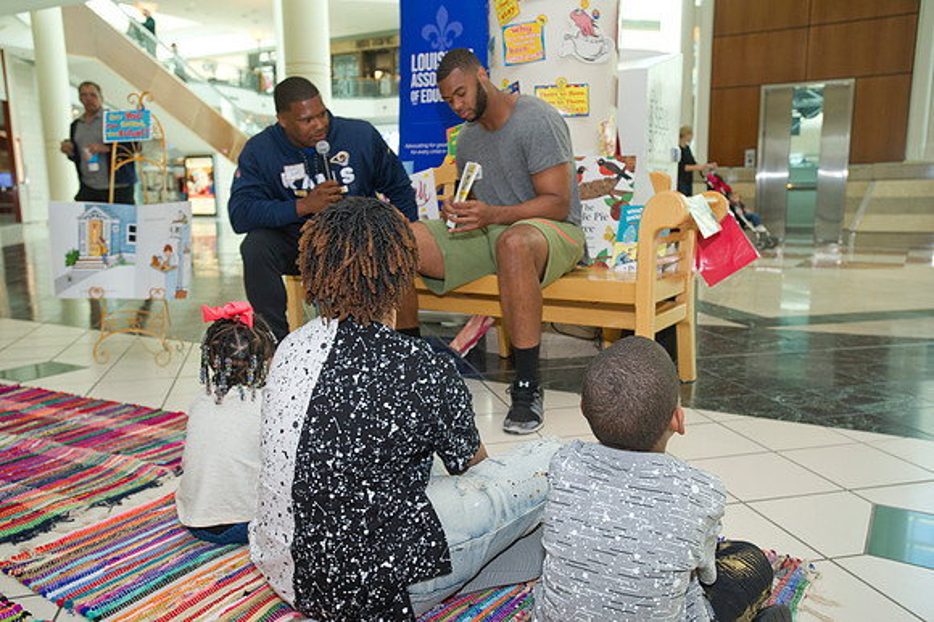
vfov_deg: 43.6
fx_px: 778
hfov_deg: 62.0
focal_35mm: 30
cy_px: 311
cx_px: 467
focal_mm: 30
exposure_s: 1/320
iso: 1250
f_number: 4.5
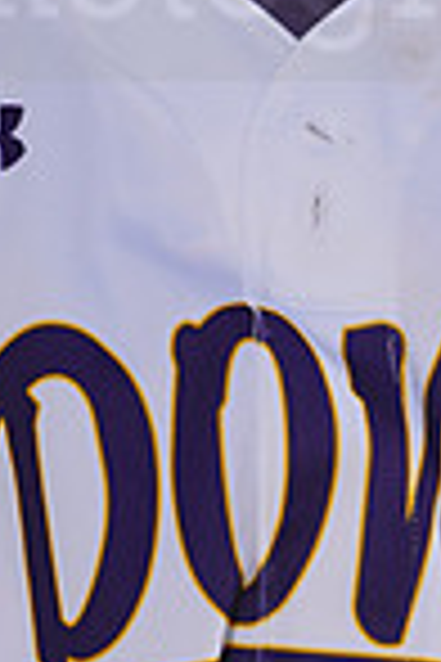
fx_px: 19458
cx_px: 209
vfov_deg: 1.9
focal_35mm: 1059
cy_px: -63
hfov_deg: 1.3
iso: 100
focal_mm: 268
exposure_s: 1/250
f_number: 9
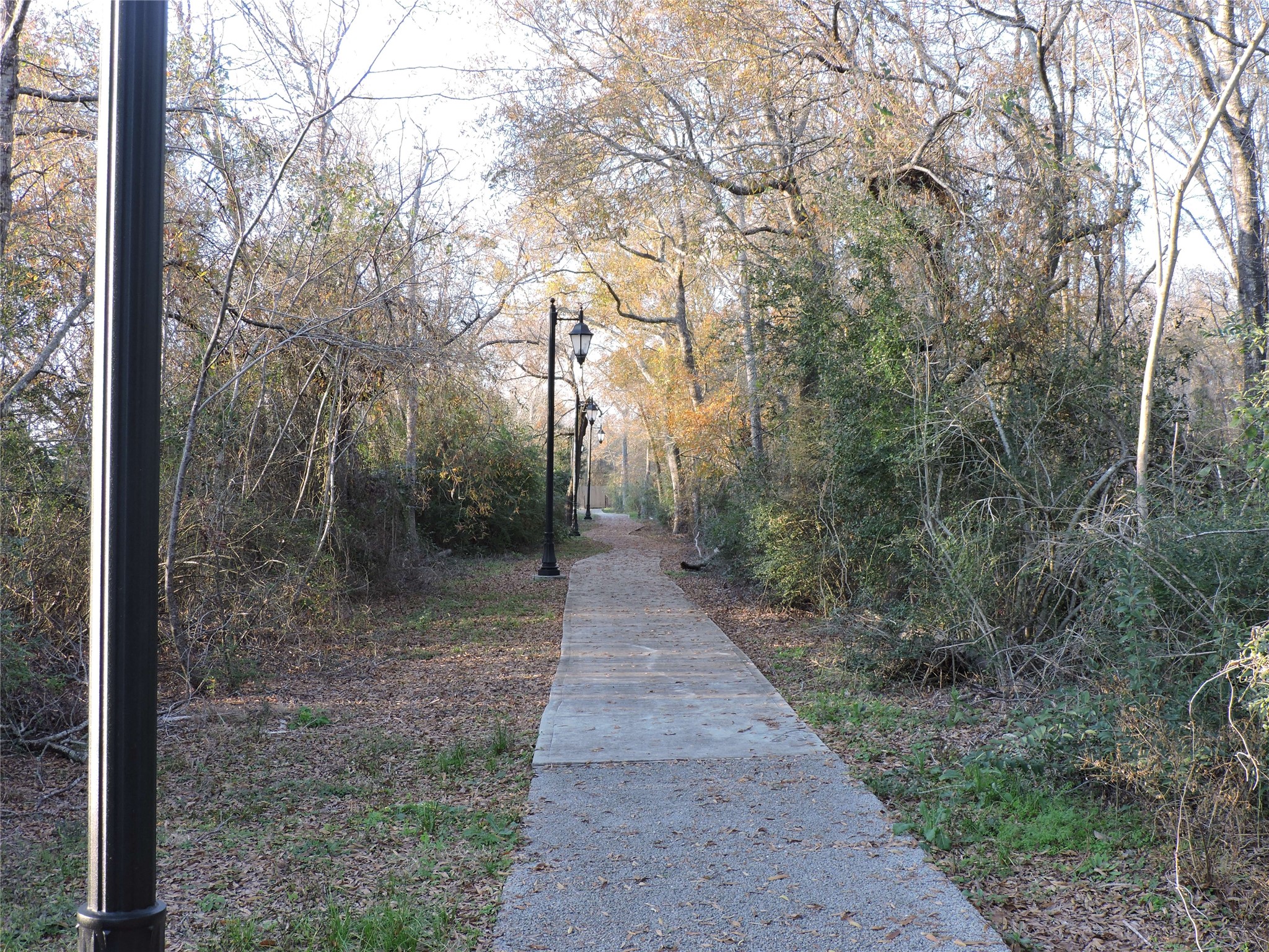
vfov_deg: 33.6
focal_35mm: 43
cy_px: 476
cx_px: 634
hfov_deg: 43.9
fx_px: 1576
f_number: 3.4
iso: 100
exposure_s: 1/50
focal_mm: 7.7
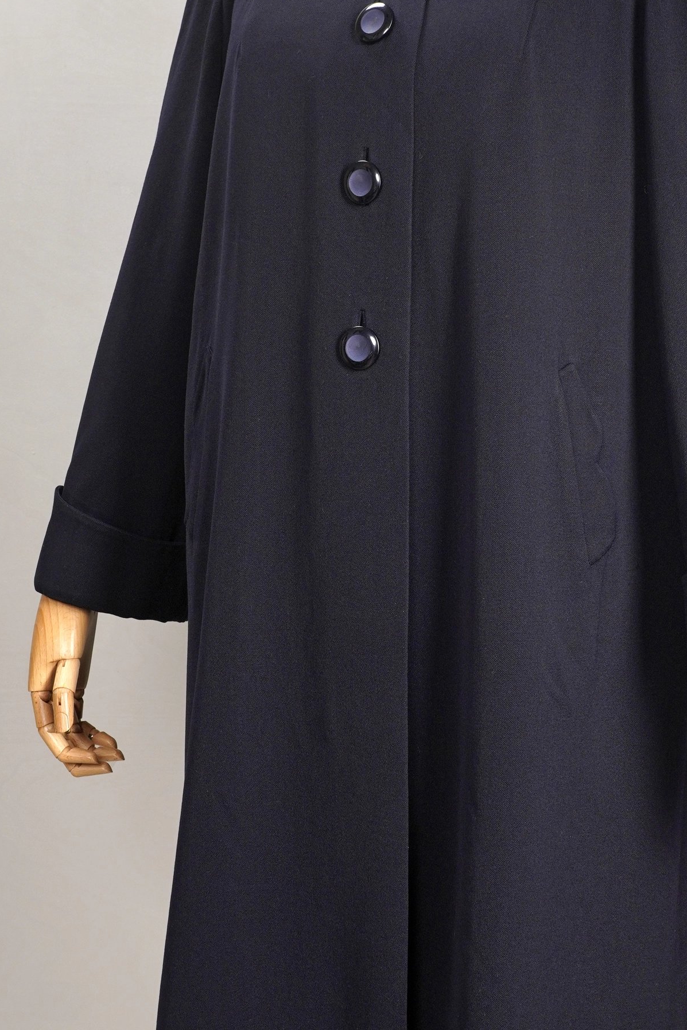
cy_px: 516
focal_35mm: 77
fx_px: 2204
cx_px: 429
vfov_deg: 26.3
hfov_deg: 17.7
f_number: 7.1
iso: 320
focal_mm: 32
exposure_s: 1/25
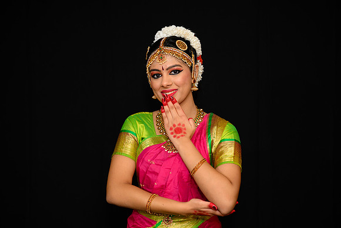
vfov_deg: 19.5
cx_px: 170
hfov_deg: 28.8
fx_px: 663
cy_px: 114
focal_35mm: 70
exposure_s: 1/125
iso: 800
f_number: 5
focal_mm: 70
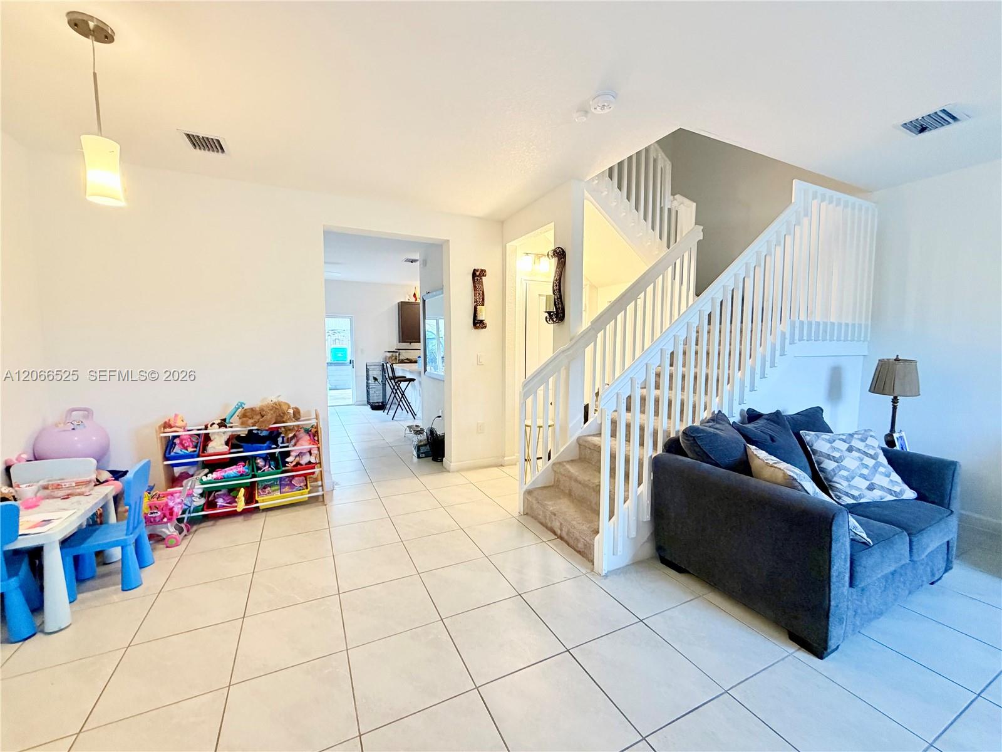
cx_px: 501
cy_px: 376
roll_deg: +2.0
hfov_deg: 102.1
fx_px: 405
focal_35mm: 14
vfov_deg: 85.7
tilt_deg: -4.0
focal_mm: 2.22
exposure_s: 1/60
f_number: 2.2
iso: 250
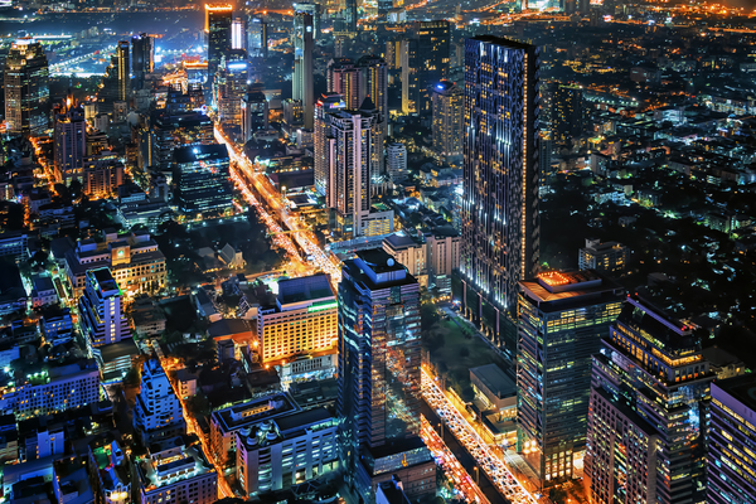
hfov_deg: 50.7
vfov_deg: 35.1
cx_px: 378
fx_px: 798
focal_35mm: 38
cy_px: 252
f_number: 8
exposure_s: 13
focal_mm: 38
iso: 64
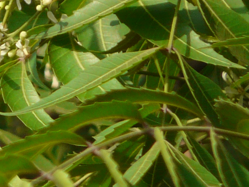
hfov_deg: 0.9
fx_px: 16455
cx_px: 38
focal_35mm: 2288
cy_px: -6
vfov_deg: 0.6
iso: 100
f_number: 5
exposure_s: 1/250
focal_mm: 82.8
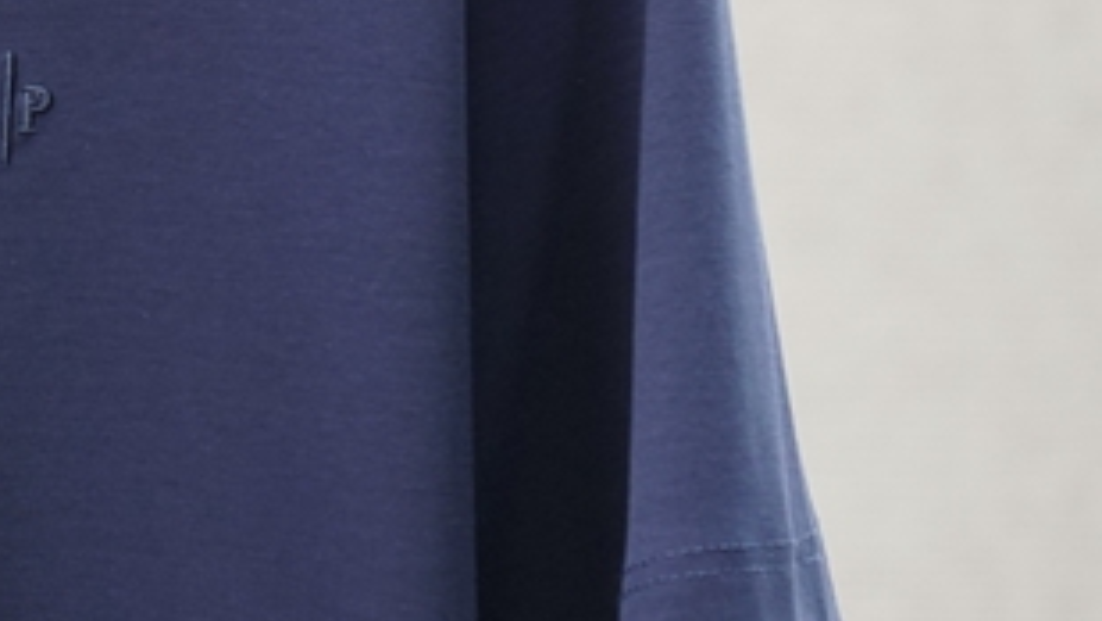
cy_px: -168
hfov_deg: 7.0
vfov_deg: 4.0
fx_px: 8822
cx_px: -588
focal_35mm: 302
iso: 640
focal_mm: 55
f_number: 3.5
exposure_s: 1/125
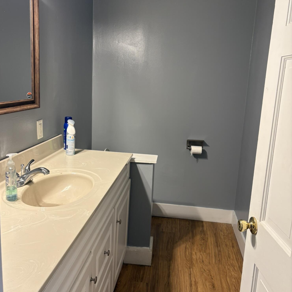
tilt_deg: -9.2
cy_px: 137
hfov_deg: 52.5
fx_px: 296
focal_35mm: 31
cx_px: 145
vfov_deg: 52.5
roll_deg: -3.1
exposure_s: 1/60
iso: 125
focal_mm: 5.96
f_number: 1.6
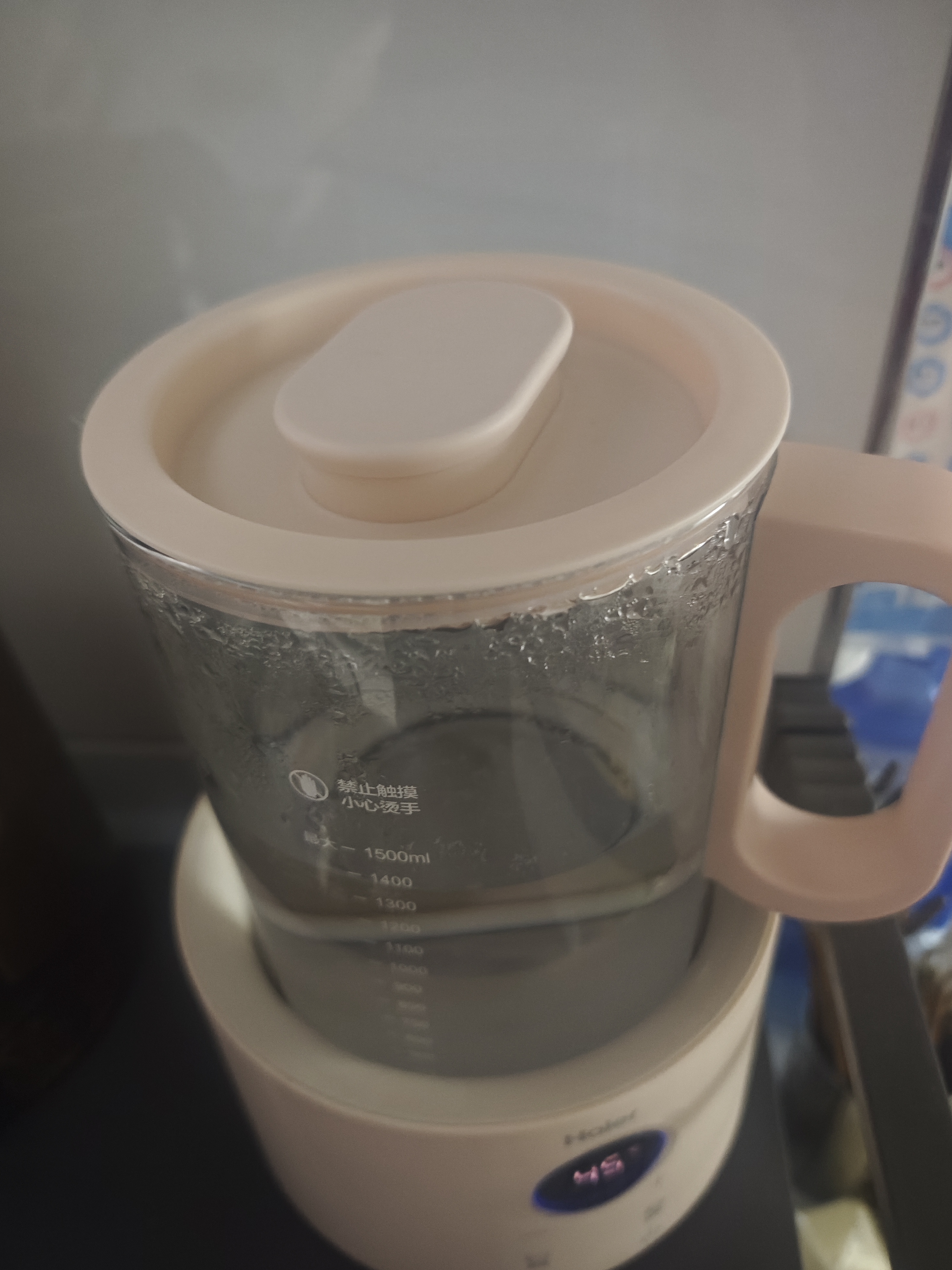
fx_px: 880
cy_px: 659
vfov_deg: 71.6
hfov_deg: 56.8
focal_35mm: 24
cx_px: 473
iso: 2500
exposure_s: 1/20
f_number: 1.6
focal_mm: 6.55
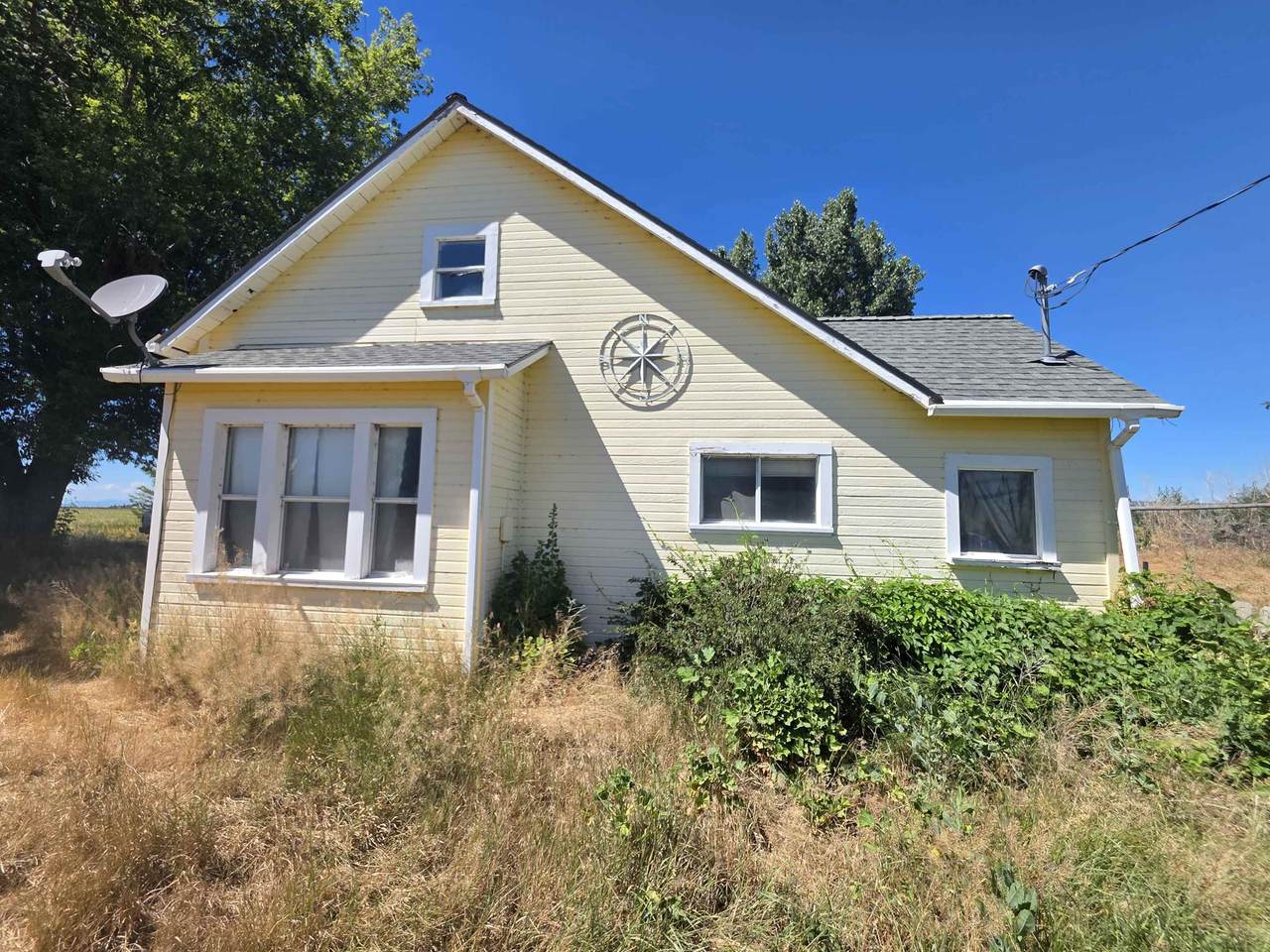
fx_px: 477
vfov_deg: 89.9
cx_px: 635
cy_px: 476
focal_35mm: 13
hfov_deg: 106.2
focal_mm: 2.2
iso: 40
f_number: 1.9
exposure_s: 1/1476
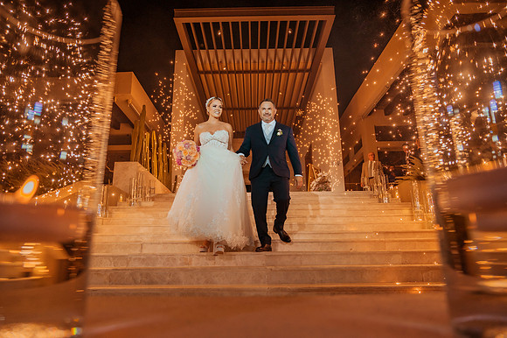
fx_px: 338
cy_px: 169
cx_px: 254
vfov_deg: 53.1
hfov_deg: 73.8
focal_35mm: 24
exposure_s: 1/640
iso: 1250
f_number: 4
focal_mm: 24
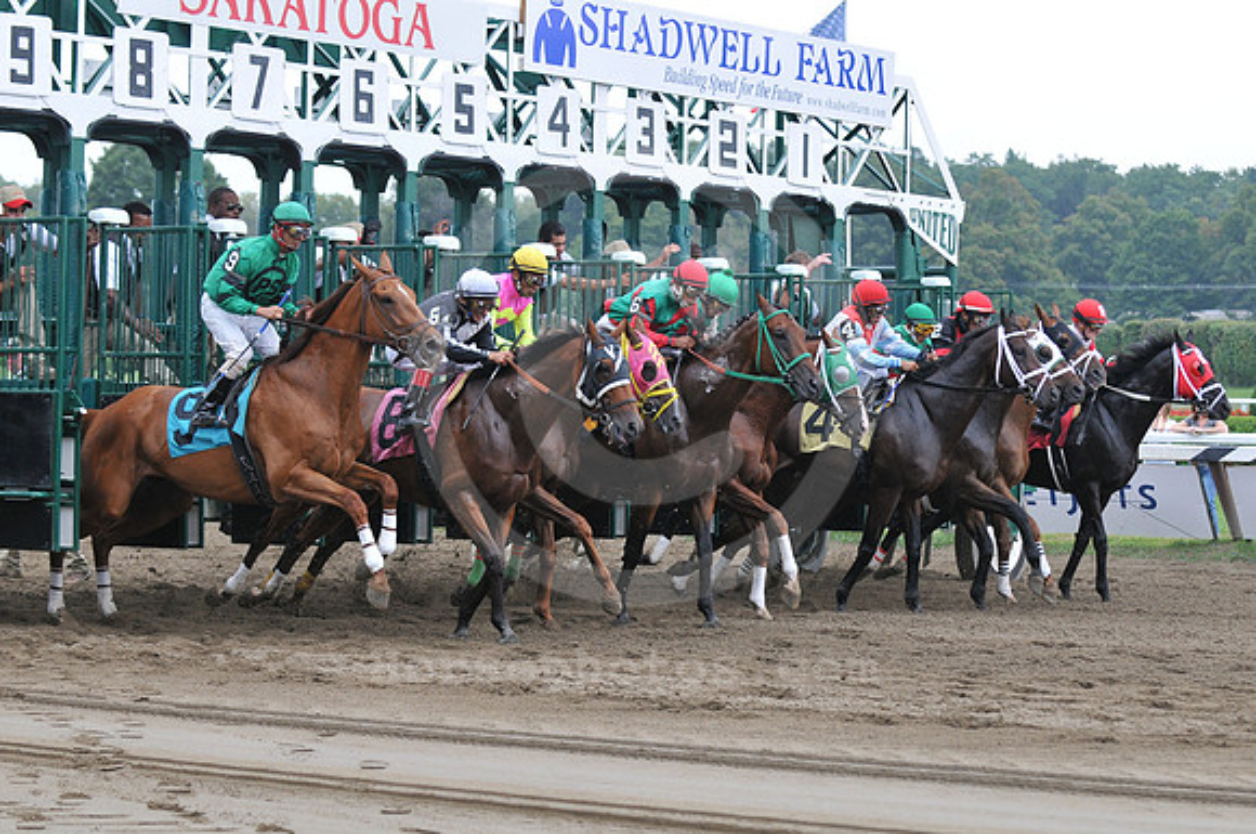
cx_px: 628
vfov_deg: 13.0
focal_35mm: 105
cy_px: 417
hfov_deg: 19.5
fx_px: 3658
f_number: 3.5
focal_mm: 70
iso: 640
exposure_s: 1/2000
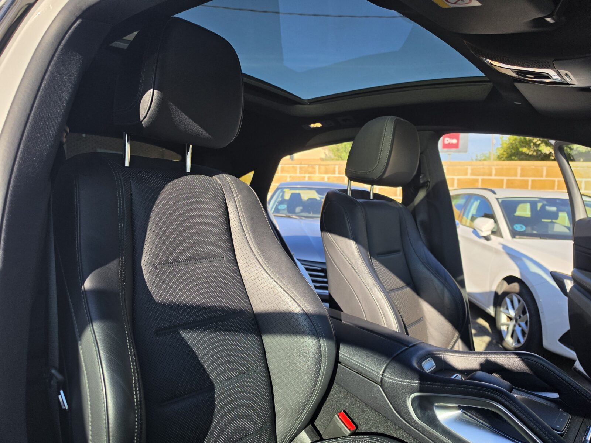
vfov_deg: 58.9
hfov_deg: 73.9
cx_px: 296
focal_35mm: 23
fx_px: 393
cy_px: 222
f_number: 1.4
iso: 64
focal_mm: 6.5
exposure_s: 1/4235
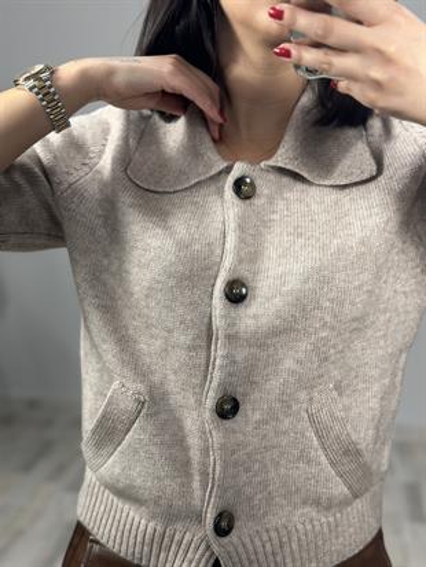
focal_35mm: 48
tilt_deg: -35.2
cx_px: 213
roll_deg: +2.1
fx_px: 787
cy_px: 284
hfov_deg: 30.3
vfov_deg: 39.6
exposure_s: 1/100
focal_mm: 6.86
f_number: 1.78
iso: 100
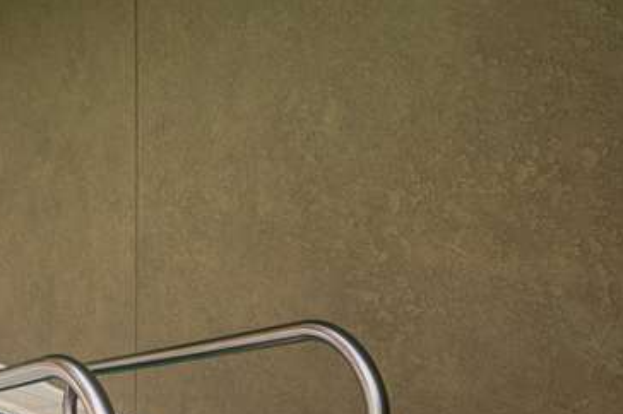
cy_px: 224
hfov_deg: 35.2
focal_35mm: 45
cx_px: -110
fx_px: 778
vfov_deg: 29.8
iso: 200
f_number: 8
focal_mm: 16
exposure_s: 1/80
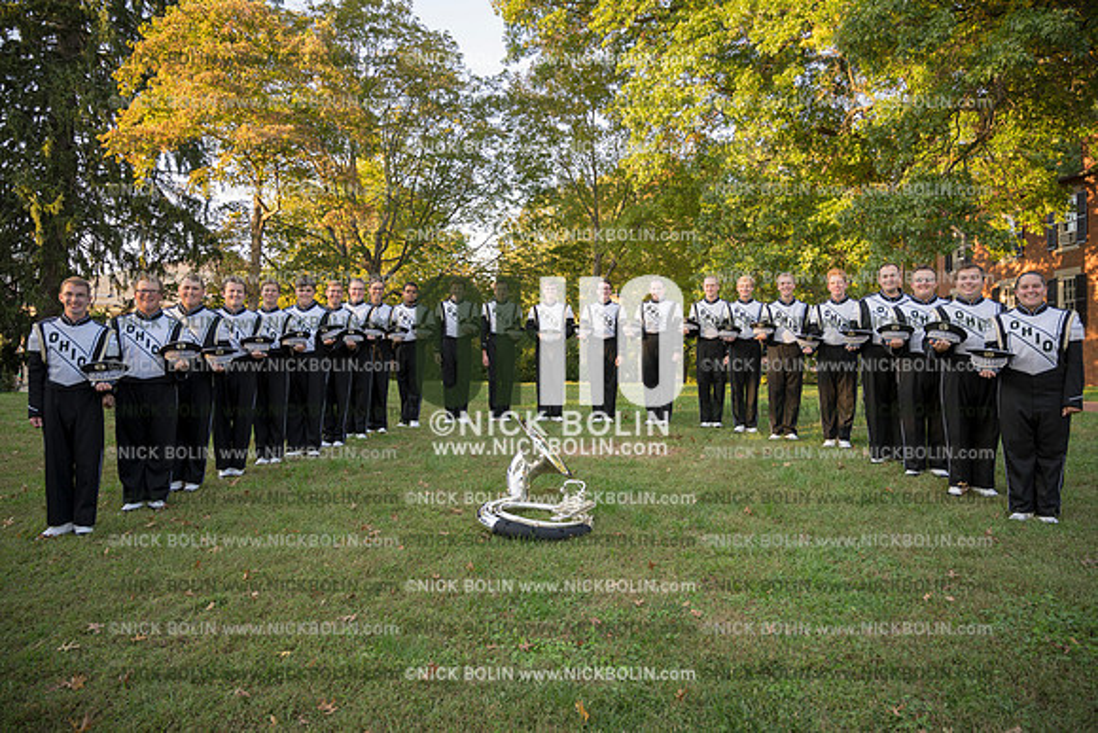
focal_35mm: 25
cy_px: 366
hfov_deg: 71.5
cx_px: 549
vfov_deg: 51.3
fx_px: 763
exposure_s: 1/100
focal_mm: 25
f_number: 4
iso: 125
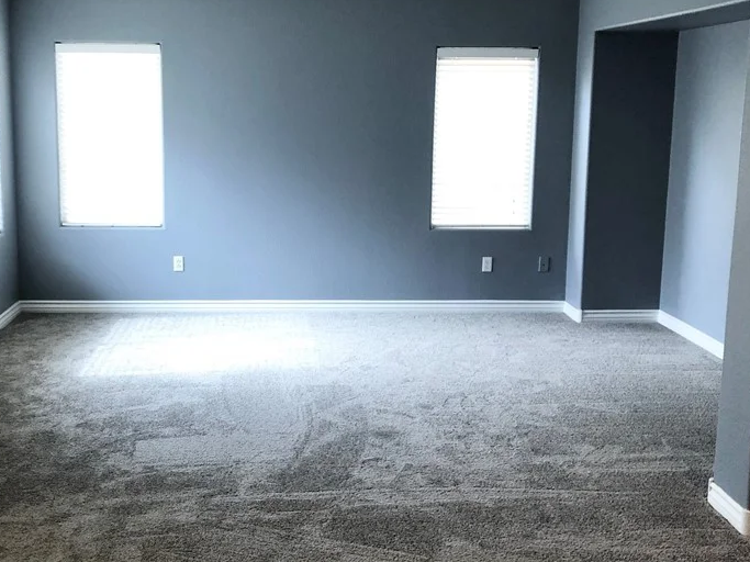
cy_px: 232
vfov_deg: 34.3
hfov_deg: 44.6
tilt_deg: -8.8
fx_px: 910
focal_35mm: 42
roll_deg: +0.2
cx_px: 300
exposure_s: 1/30
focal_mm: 4
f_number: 1.8
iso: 25
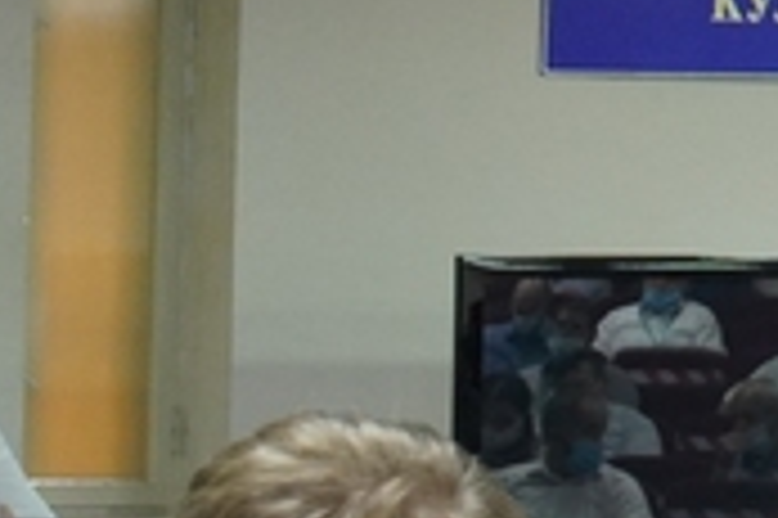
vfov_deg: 7.0
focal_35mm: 194
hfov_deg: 10.0
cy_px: 642
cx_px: -670
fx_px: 4189
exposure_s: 1/125
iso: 2000
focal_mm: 28
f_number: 4
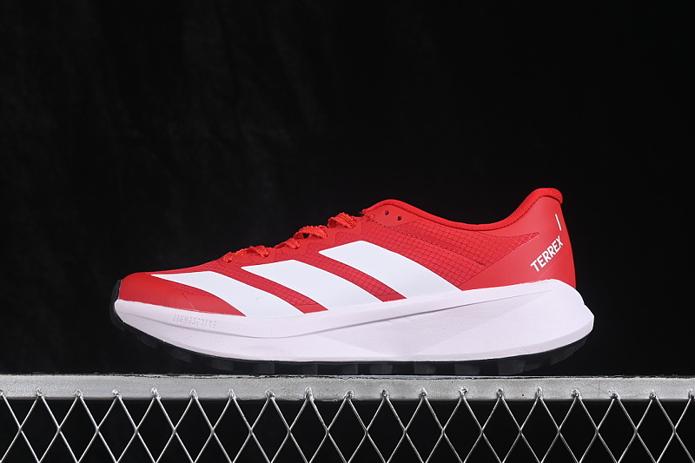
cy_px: 232
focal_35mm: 75
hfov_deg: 27.0
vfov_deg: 18.2
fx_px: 1448
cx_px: 348
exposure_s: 1/80
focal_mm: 50
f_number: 8
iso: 160
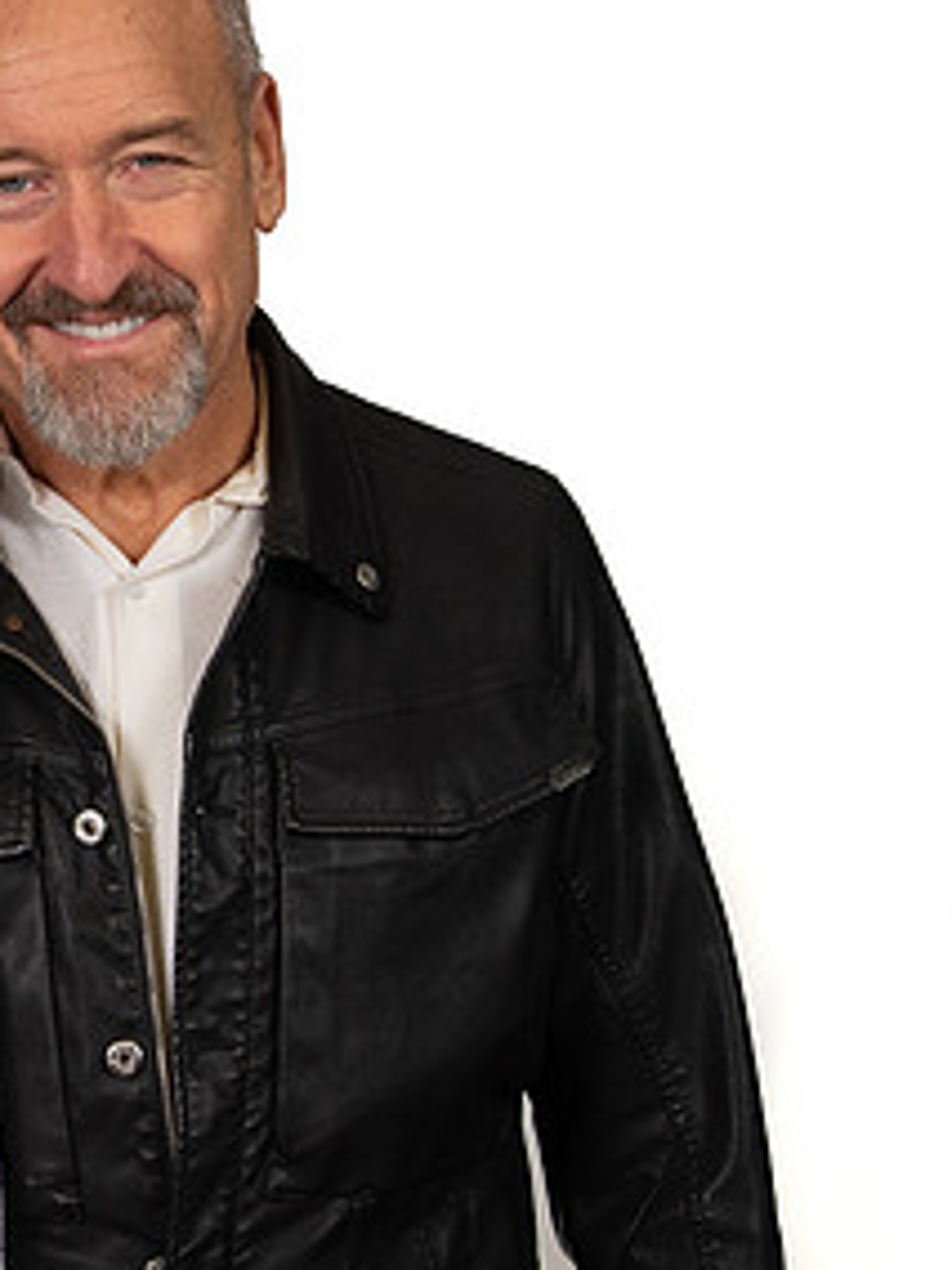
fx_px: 4877
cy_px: 635
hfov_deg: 10.9
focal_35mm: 133
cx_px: -206
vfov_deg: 14.8
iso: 800
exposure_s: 1/80
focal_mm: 50
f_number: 8
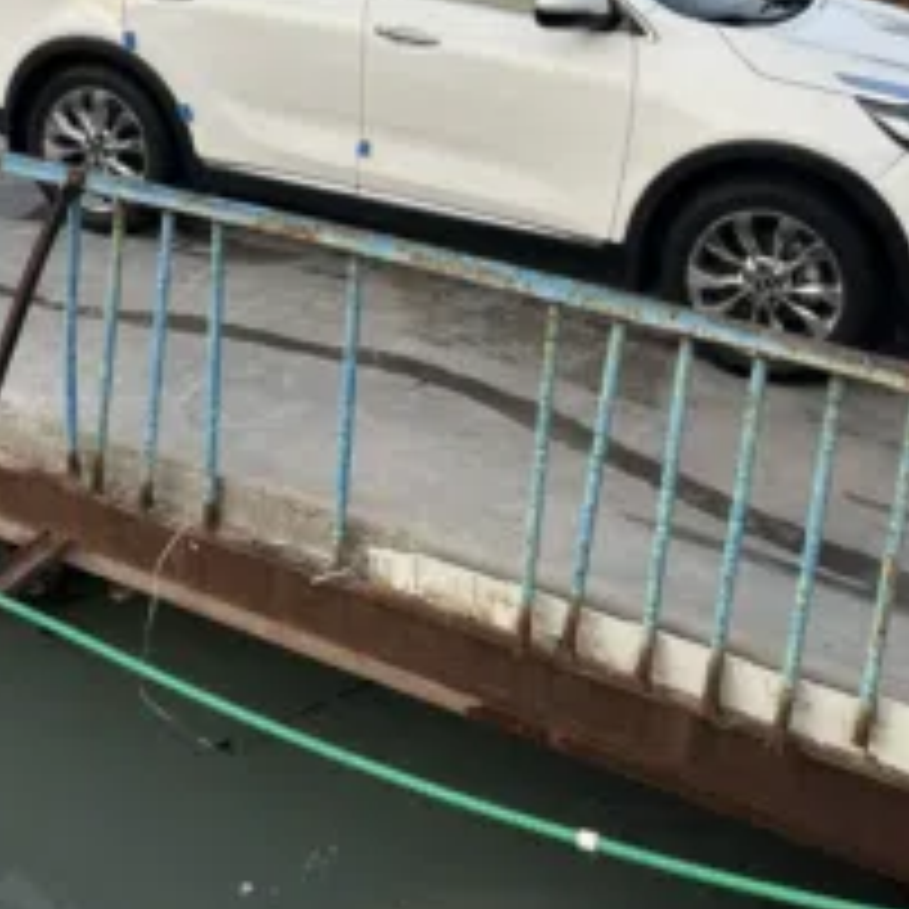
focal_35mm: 42
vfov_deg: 37.2
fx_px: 1248
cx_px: 490
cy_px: 72
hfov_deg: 40.0
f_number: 1.78
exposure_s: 1/872
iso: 80
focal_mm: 6.86
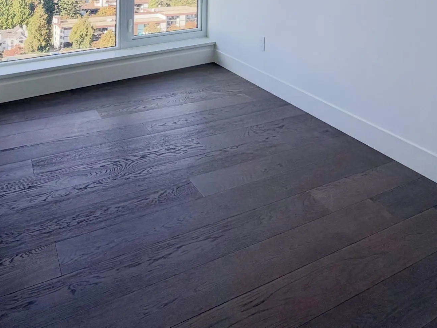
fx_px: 417
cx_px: 222
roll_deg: -1.5
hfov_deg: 55.4
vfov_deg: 35.4
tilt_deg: +0.4
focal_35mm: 33
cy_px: -50
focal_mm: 2.22
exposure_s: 1/161
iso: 50
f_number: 2.2
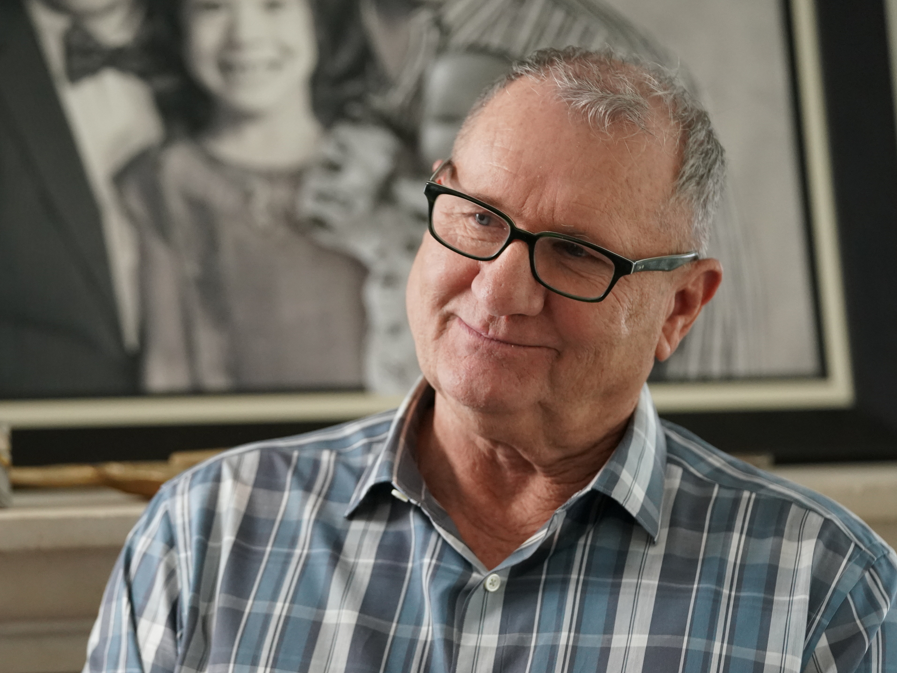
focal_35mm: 197
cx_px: 327
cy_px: 464
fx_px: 5105
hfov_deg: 10.0
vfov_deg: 7.5
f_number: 3.2
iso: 4000
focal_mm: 131
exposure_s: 1/250
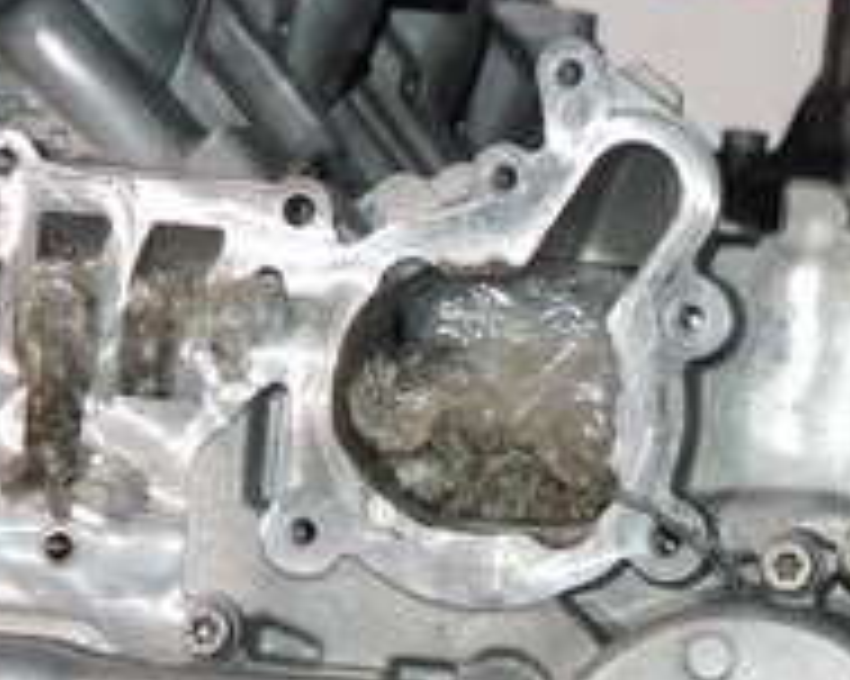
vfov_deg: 9.0
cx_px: 1079
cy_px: 970
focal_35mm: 168
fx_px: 4224
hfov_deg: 11.2
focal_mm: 22
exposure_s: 1/60
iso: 560
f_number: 3.8
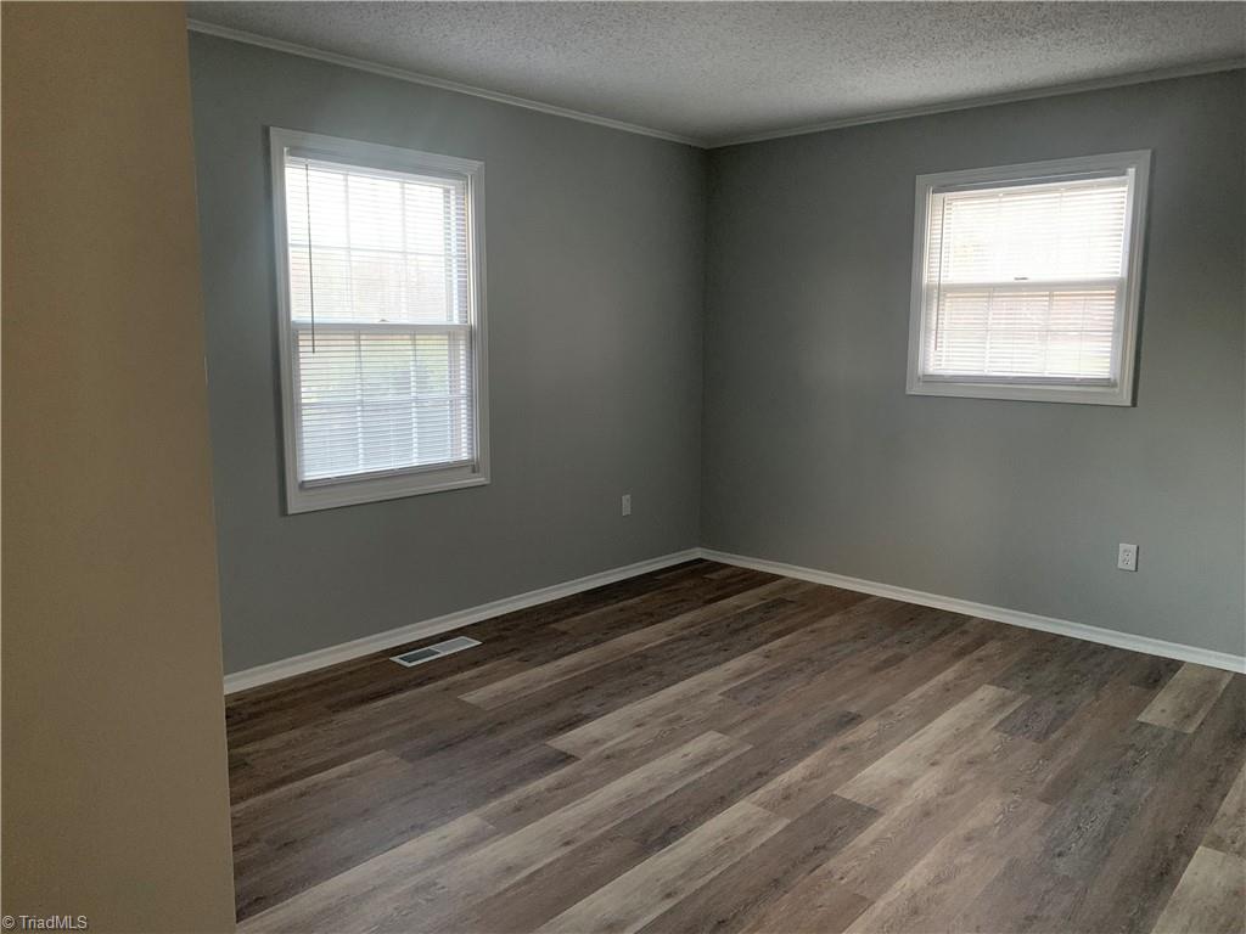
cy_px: 467
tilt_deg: -10.1
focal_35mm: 26
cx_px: 623
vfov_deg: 53.1
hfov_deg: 67.3
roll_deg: -1.3
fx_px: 936
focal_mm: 4.25
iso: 400
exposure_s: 1/34
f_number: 1.8
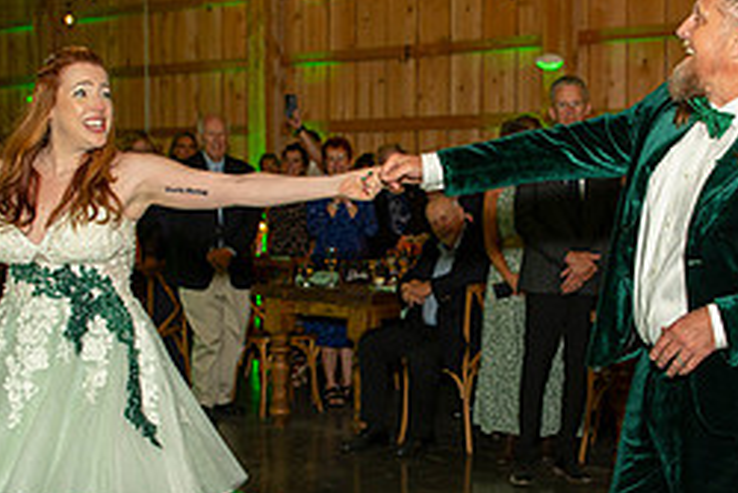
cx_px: 455
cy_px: 298
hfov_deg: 33.8
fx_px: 1210
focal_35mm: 59
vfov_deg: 23.0
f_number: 2.8
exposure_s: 1/60
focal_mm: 24
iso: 800
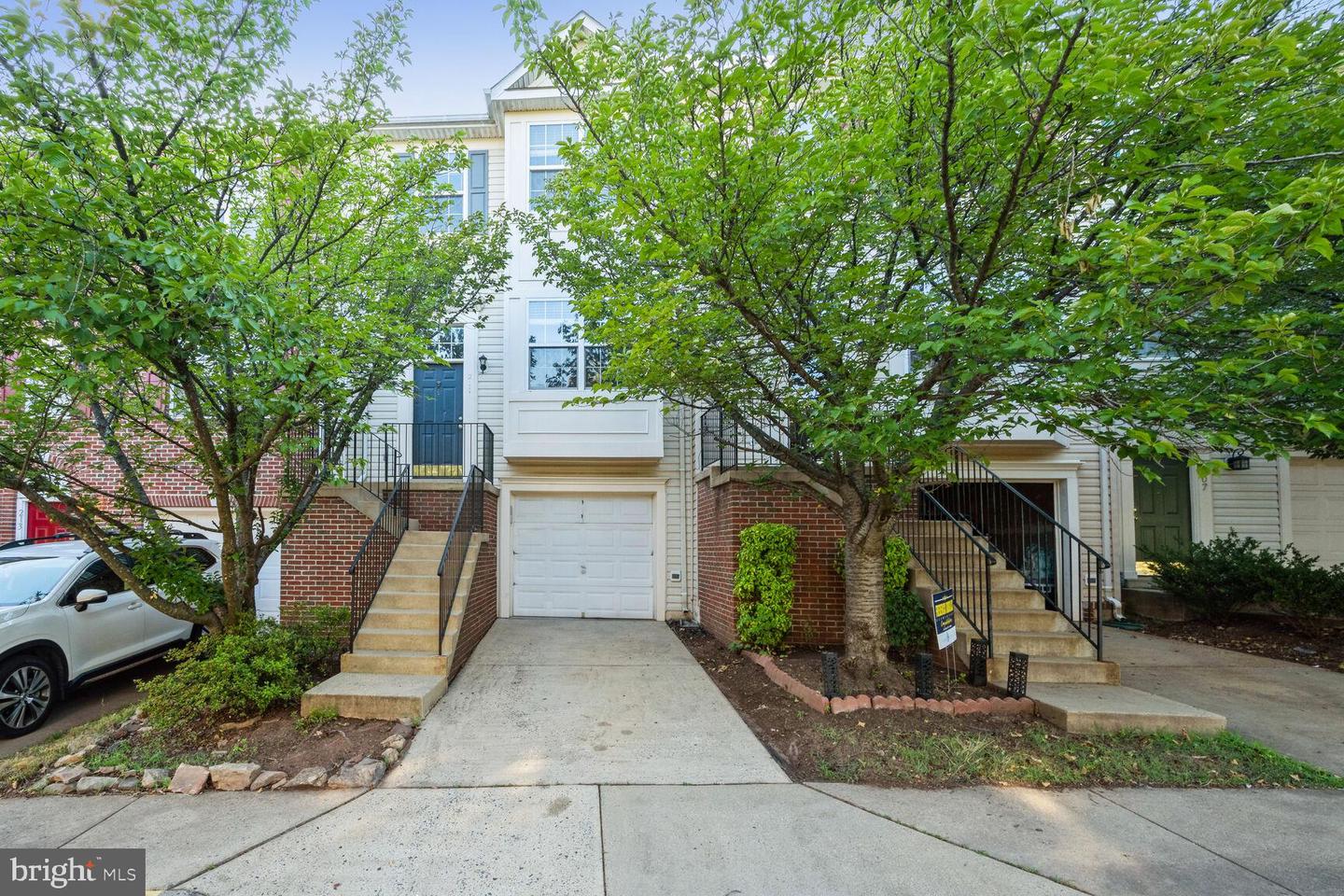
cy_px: 448
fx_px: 560
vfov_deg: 77.3
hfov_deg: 100.4
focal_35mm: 15
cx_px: 672
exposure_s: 1/50
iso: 320
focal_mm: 10
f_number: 7.1
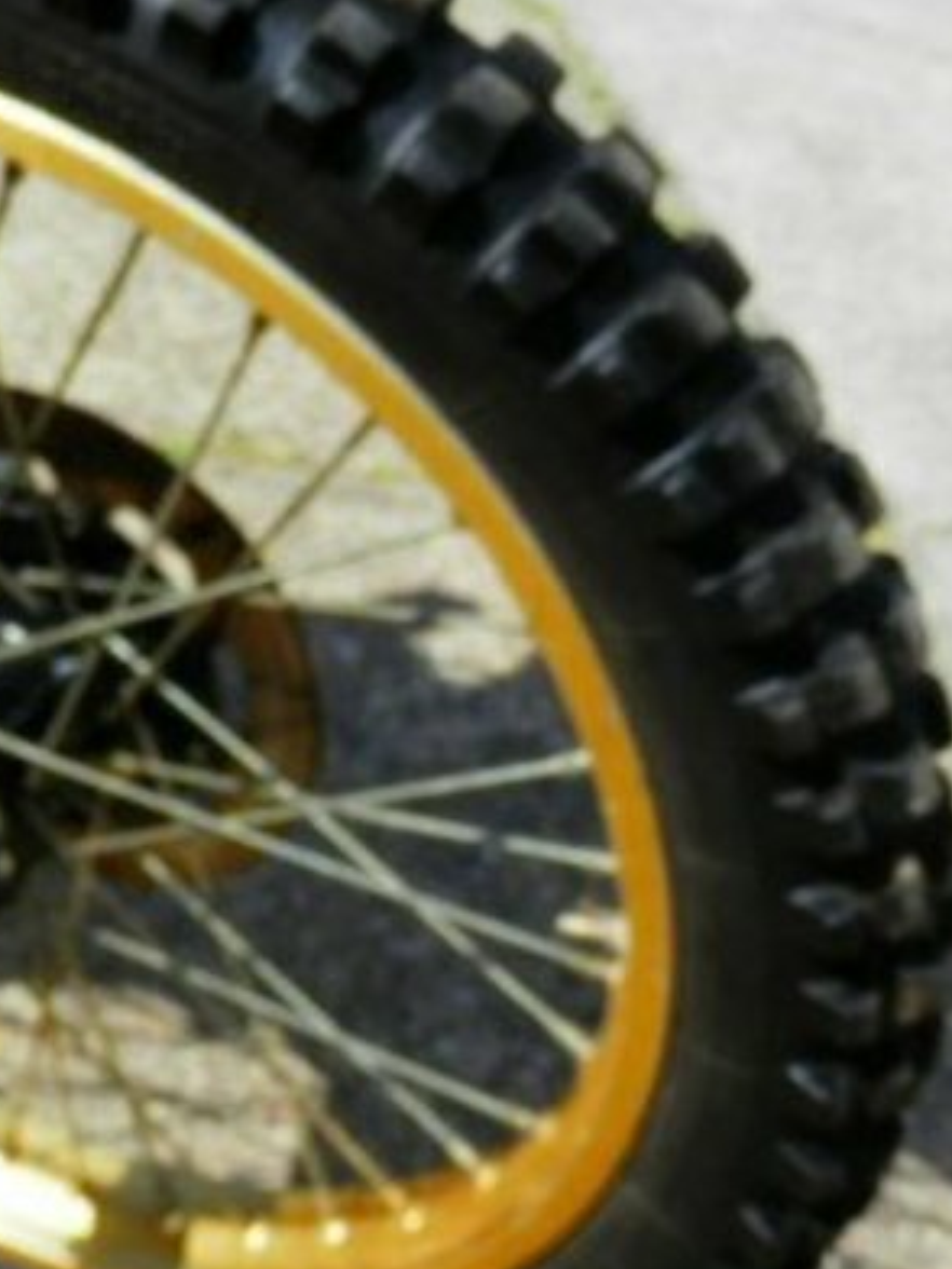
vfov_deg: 37.5
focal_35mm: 51
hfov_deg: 27.6
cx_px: 107
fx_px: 1870
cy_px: 651
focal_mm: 4.5
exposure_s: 1/125
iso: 80
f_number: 8.7
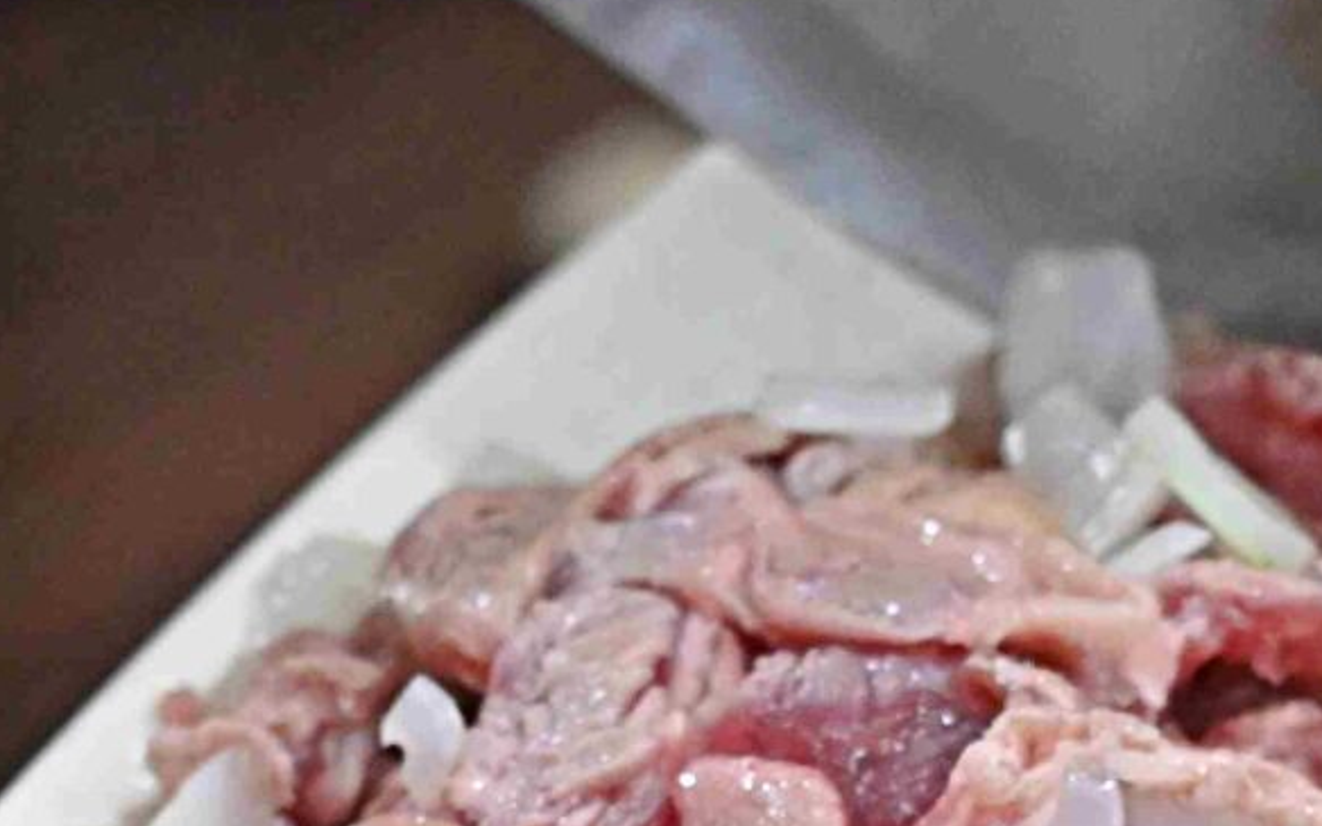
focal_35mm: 335
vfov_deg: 3.9
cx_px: 371
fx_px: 12070
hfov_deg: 6.3
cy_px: 1499
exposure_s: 1/200
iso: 2200
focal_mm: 50
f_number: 3.2
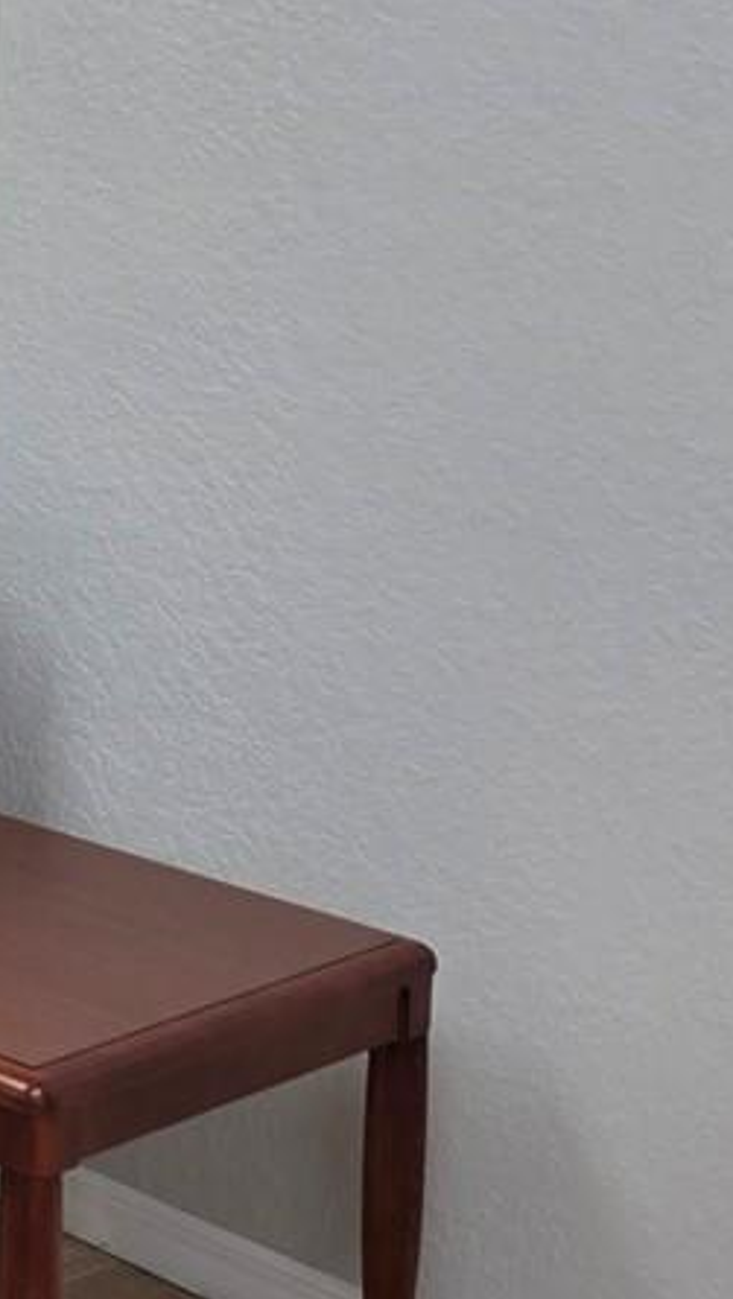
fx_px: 3103
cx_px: -917
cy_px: 298
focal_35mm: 90
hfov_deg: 11.5
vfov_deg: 23.4
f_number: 1.8
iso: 50
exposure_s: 1/120
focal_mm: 5.4
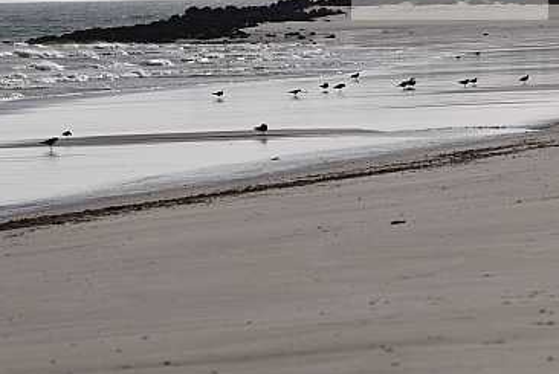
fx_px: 6027
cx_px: 183
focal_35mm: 388
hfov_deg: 5.3
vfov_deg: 3.6
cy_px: 116
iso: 200
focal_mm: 185
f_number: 10
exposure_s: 1/1600
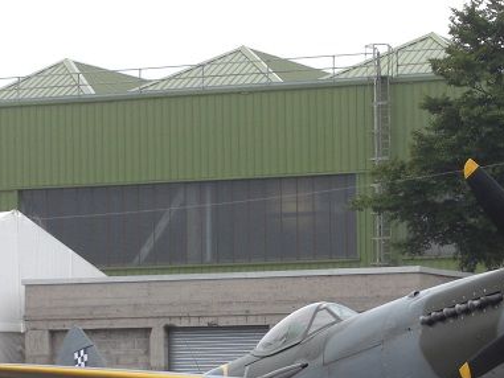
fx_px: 2447
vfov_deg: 8.8
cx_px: 381
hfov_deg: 11.7
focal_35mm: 168
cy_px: 354
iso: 200
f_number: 4.4
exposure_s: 1/160
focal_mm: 16.6
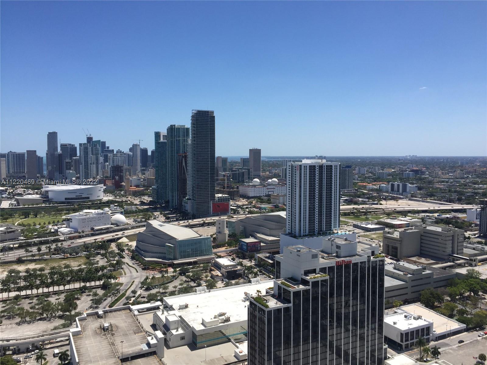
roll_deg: -0.1
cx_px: 244
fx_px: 408
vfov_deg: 48.2
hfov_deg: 61.7
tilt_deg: -4.8
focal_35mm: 29
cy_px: 182
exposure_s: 1/2825
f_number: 2.2
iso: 32
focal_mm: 4.15
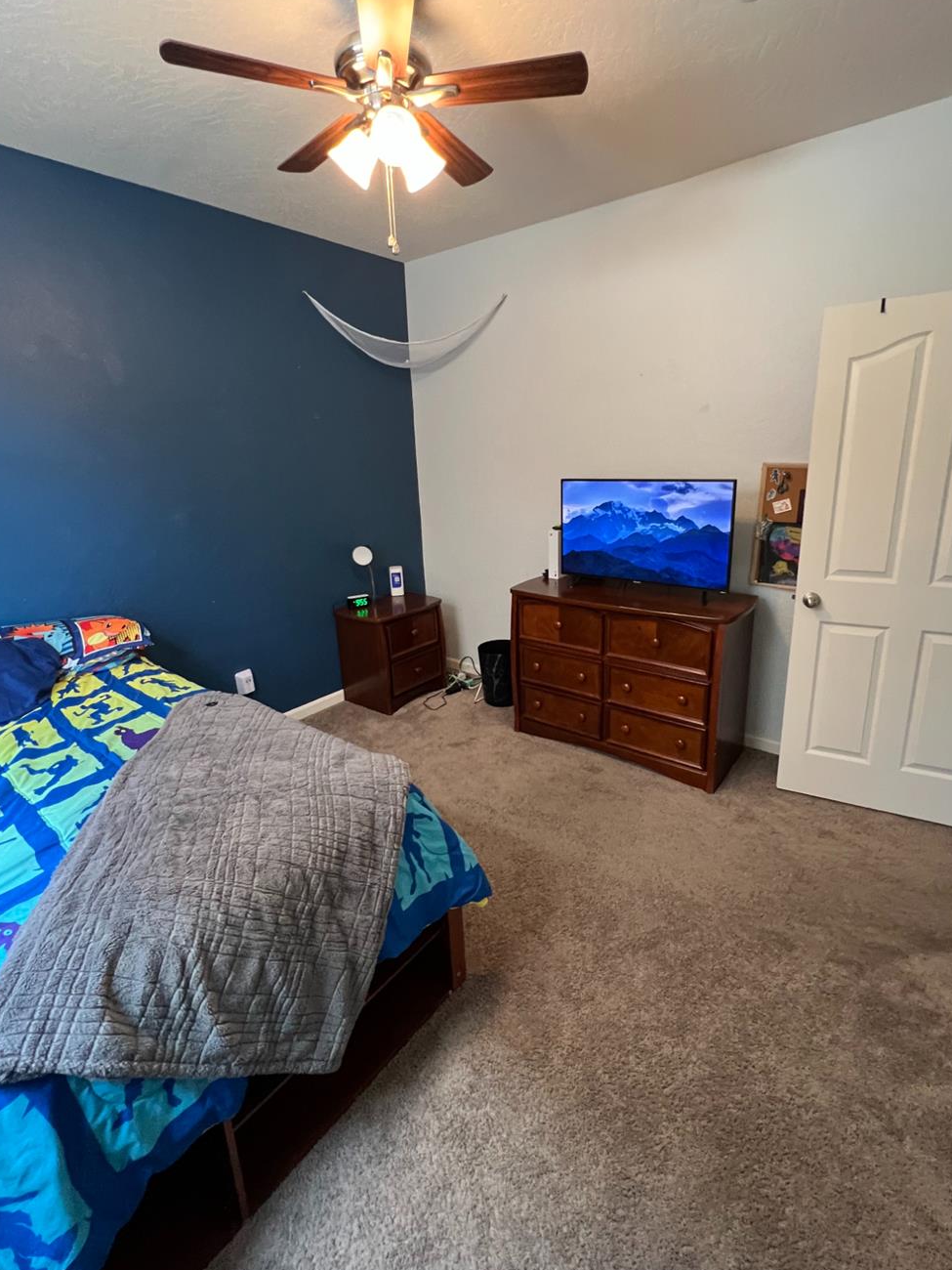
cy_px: 611
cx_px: 491
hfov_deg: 81.7
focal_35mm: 15
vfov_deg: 98.1
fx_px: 550
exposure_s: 1/60
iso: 400
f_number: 1.8
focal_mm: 1.57
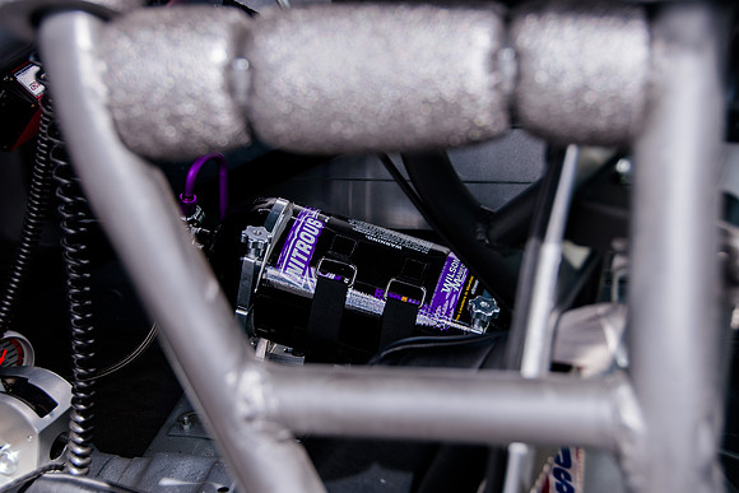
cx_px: 370
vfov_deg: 16.6
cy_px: 246
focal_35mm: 82
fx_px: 1694
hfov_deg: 24.6
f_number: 6.3
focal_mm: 55
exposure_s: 1/320
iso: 160
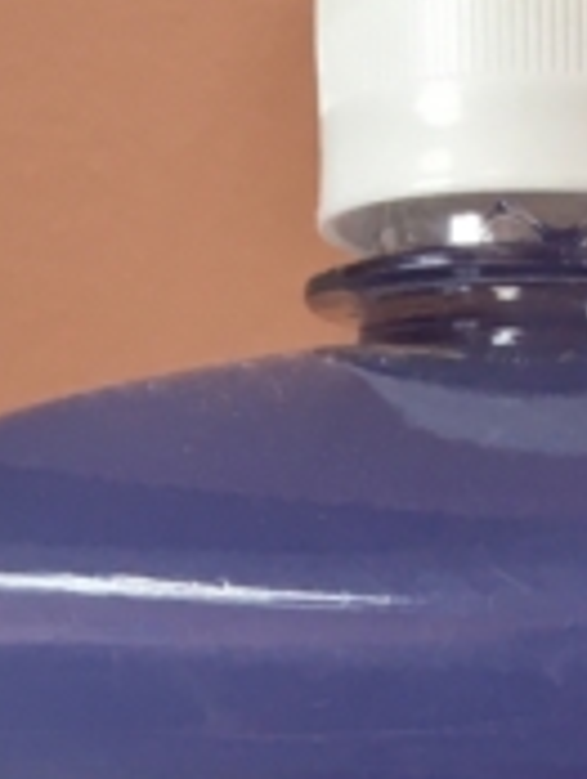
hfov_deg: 10.9
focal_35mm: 133
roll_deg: -0.1
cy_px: 1580
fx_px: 3000
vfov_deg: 12.8
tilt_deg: -14.3
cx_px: 802
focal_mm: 4.15
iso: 40
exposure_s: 1/33
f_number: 2.2
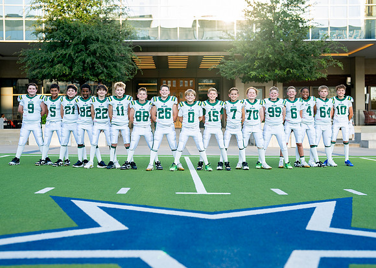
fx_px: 593
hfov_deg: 35.2
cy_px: 131
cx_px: 193
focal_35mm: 56
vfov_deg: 25.5
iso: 100
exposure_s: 1/640
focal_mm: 50
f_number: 2
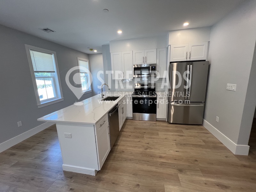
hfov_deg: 106.2
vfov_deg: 89.9
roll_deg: -0.3
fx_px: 96
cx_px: 128
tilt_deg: -9.7
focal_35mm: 13
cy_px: 96
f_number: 1.8
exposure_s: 1/120
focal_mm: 1.57
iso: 160
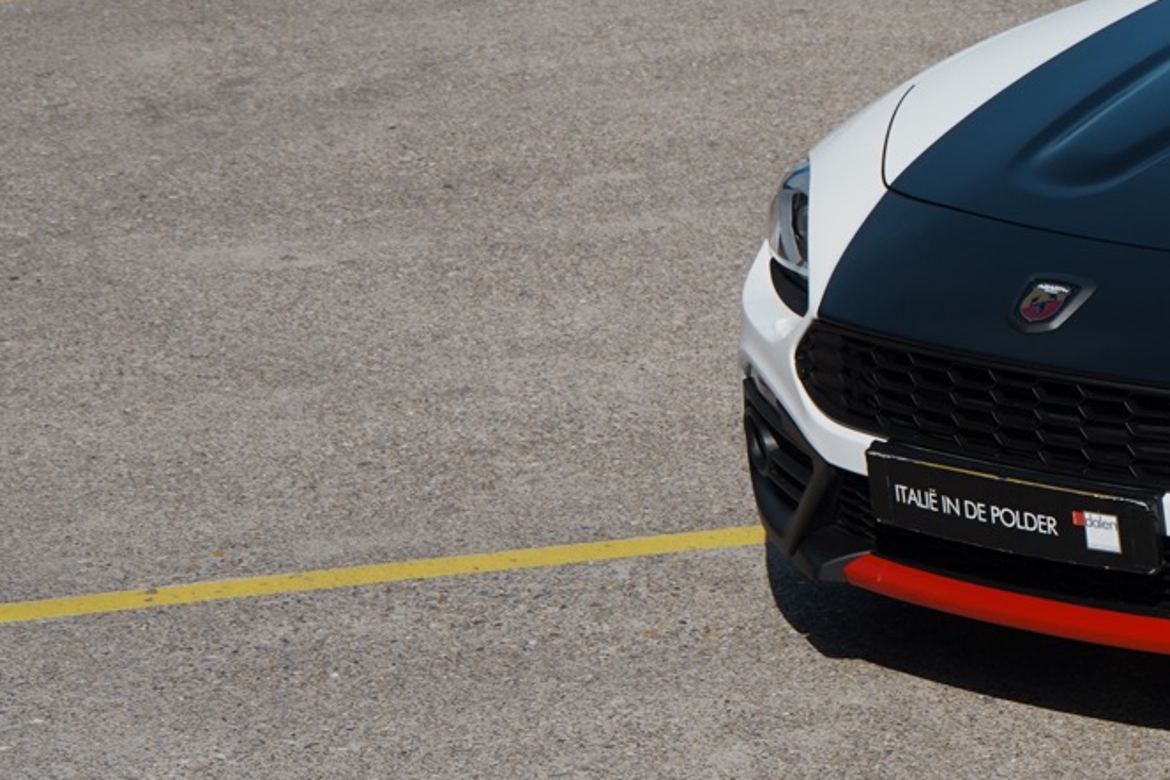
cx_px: 1548
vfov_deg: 6.8
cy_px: 324
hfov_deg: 9.9
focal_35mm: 203
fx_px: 6595
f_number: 9
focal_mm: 70
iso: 100
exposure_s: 1/400
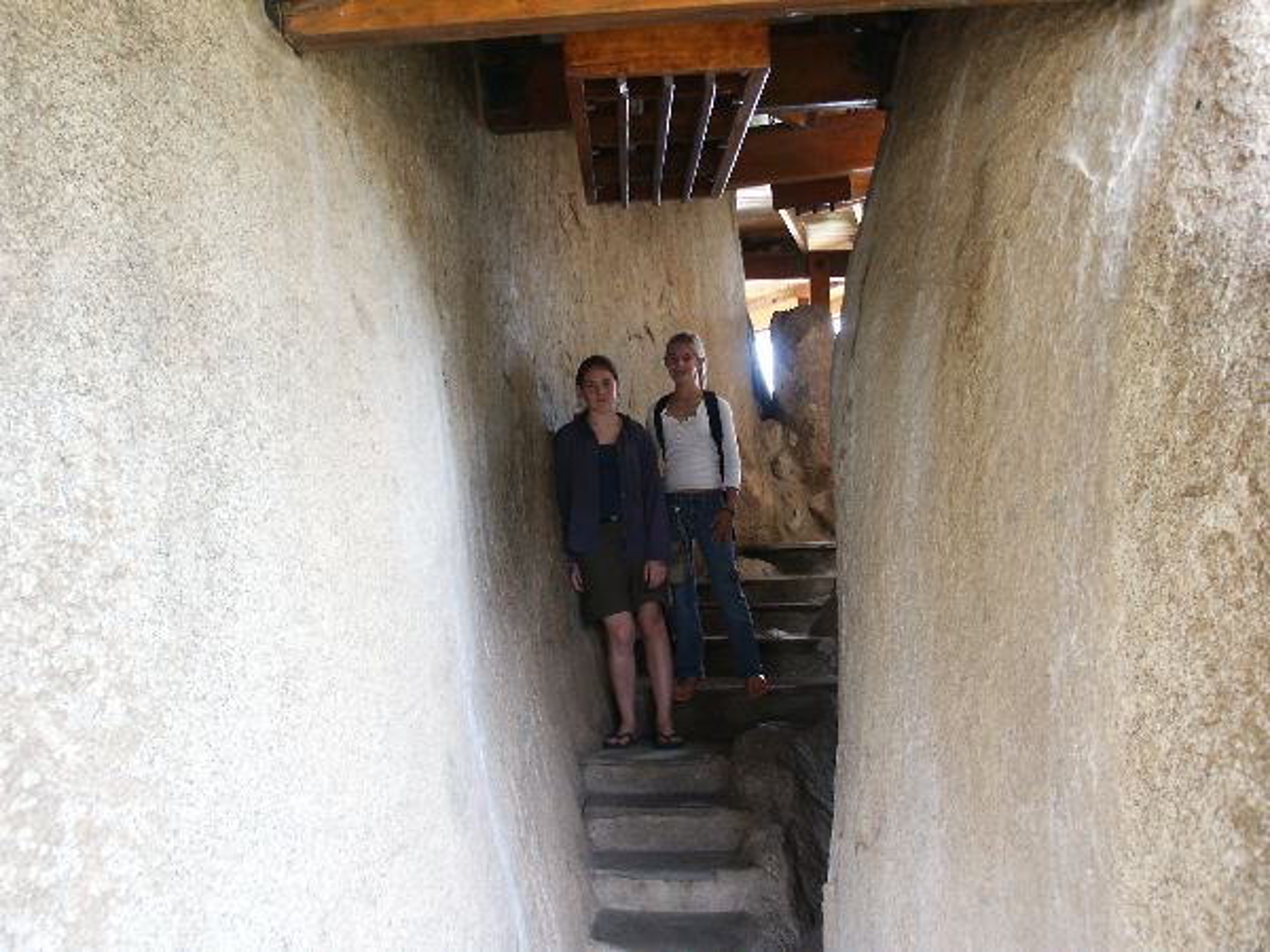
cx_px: 635
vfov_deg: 40.7
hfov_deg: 52.6
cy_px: 476
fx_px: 1284
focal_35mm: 35
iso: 125
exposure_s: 1/45
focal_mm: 7.18
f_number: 3
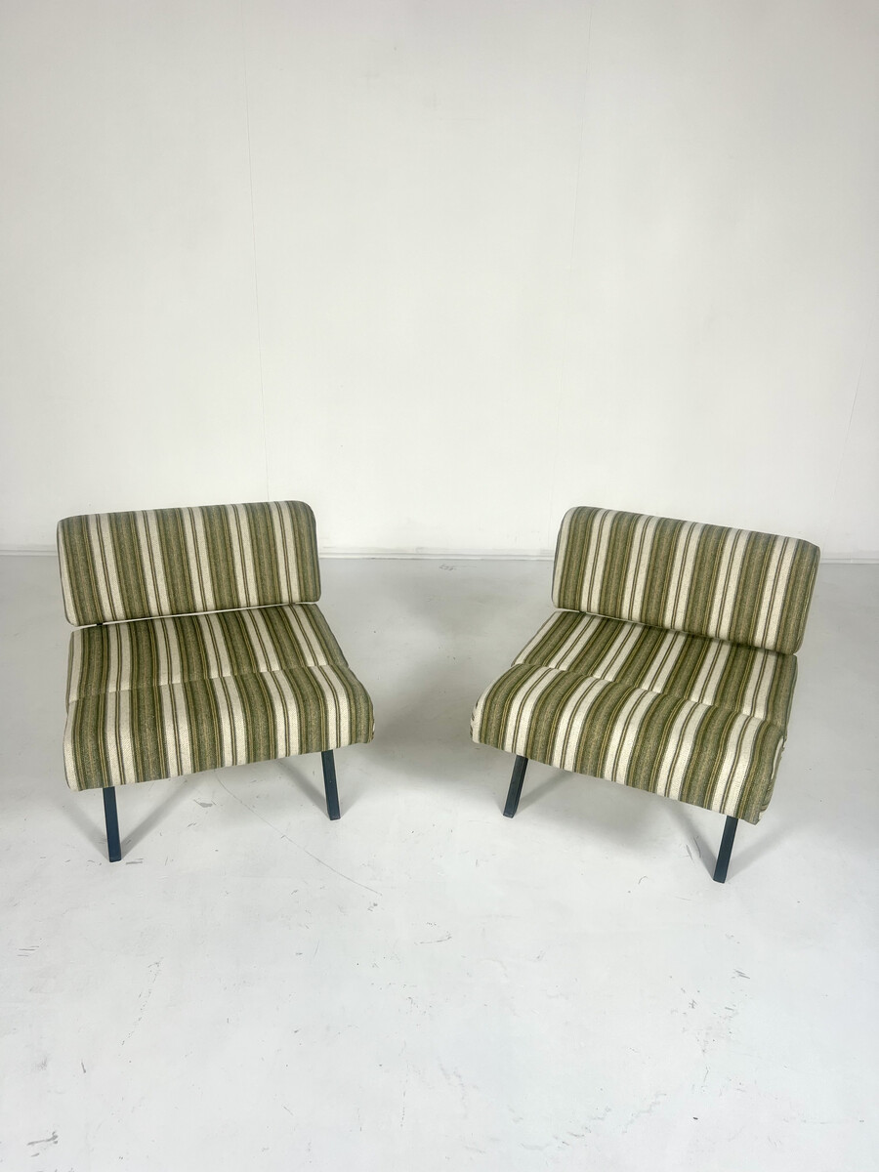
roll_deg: +0.7
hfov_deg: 53.1
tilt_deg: -22.2
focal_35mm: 26
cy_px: 586
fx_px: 880
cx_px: 440
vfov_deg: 67.3
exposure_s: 1/121
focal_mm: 5.7
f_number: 1.5
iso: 40
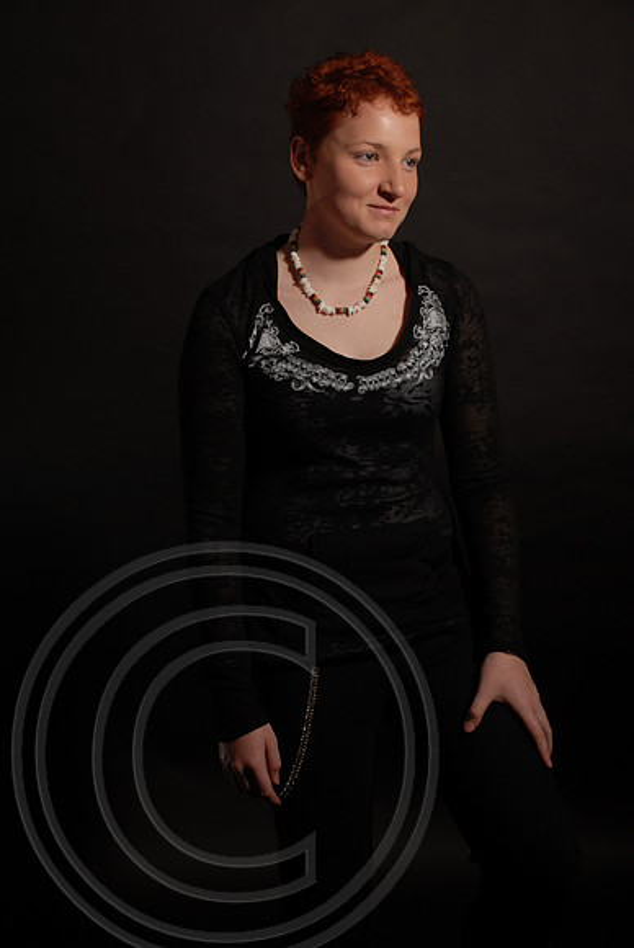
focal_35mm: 60
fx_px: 1581
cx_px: 317
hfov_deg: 22.7
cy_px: 474
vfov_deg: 33.4
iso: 100
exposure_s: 1/125
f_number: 5.6
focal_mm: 40
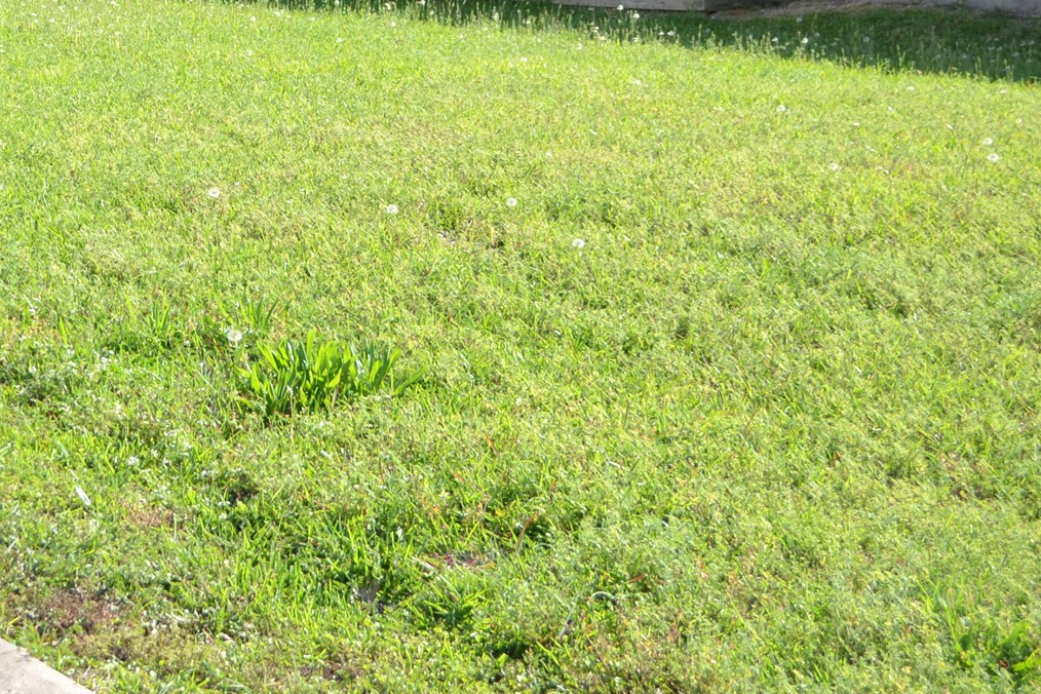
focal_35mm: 90
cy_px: 182
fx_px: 2602
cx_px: 52
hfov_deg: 22.0
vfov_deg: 15.1
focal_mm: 28
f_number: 4.5
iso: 100
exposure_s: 1/200
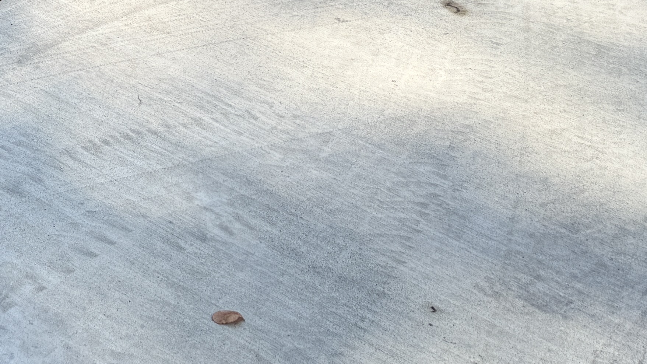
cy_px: -361
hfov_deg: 22.9
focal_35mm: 85
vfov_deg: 12.5
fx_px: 1458
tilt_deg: -19.3
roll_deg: +1.9
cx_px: -138
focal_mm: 6.76
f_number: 1.78
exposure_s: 1/1361
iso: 80
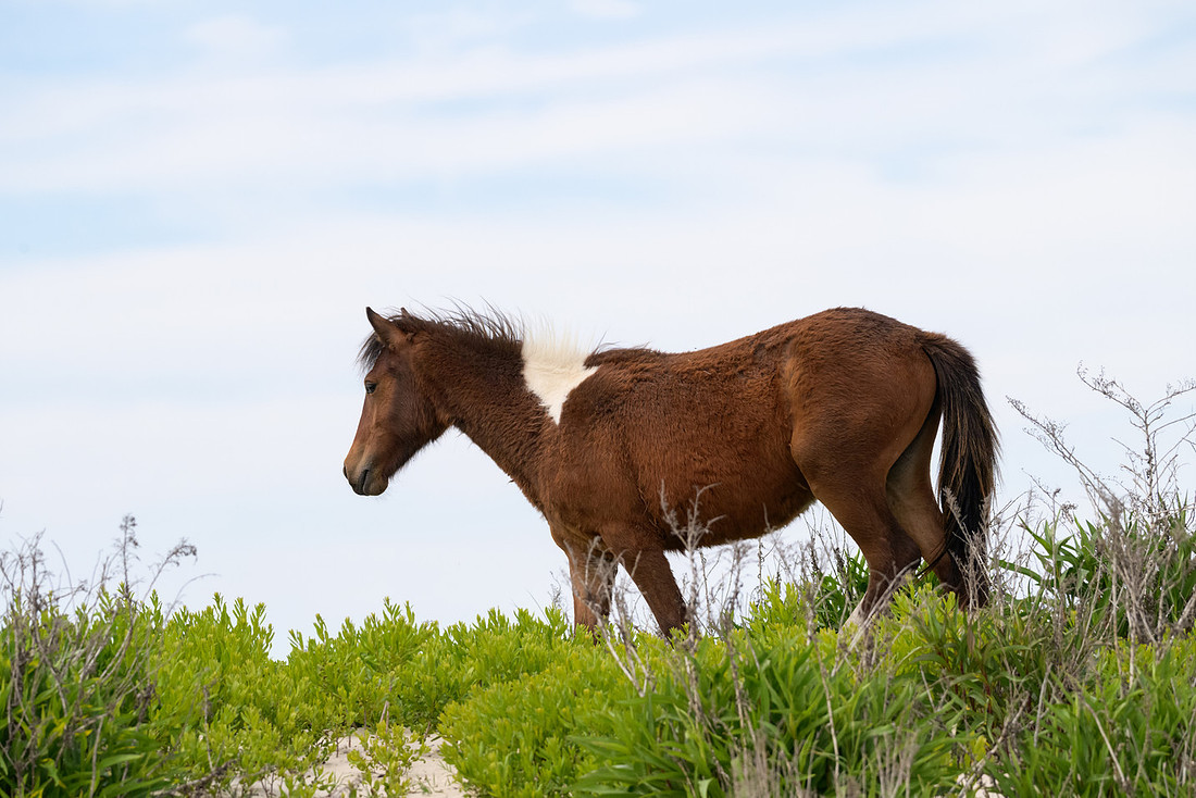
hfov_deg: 7.6
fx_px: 8972
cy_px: 399
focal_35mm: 270
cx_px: 598
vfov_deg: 5.1
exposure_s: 1/2000
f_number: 8
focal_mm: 270
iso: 1800
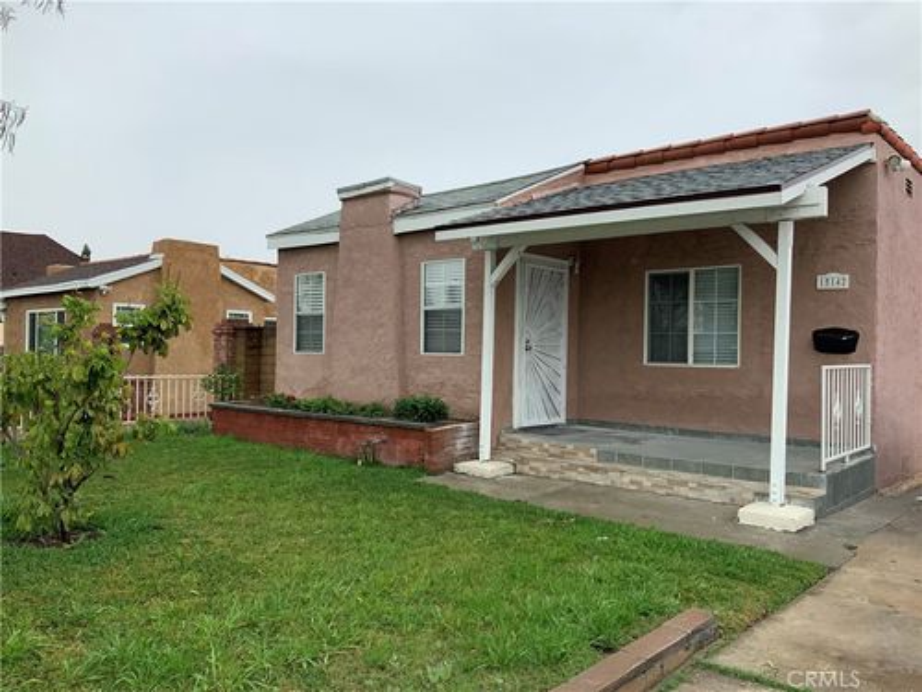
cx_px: 461
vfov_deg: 48.2
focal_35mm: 29
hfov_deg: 61.7
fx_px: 772
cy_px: 346
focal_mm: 3
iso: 16
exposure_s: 1/620
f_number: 1.8
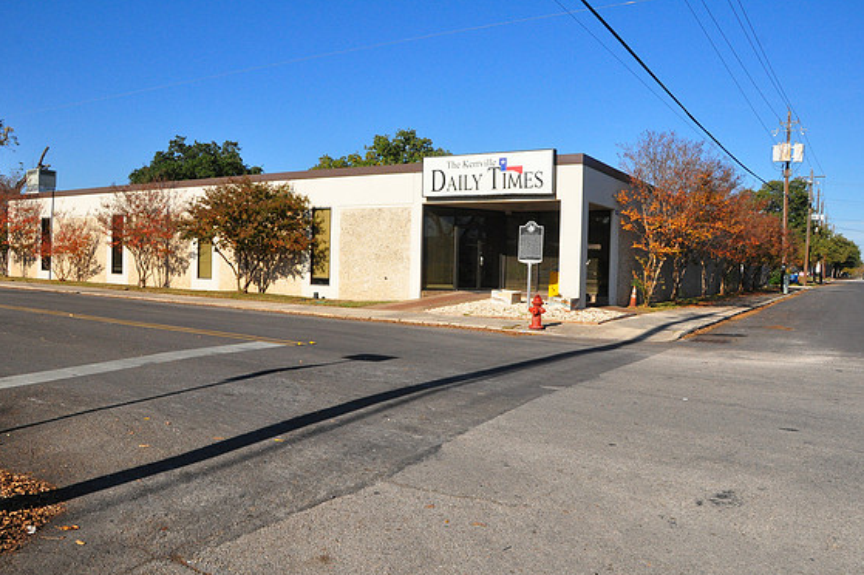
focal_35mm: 28
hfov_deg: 65.5
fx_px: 672
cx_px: 419
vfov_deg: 46.3
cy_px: 287
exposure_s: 1/640
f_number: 13
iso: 800
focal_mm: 18
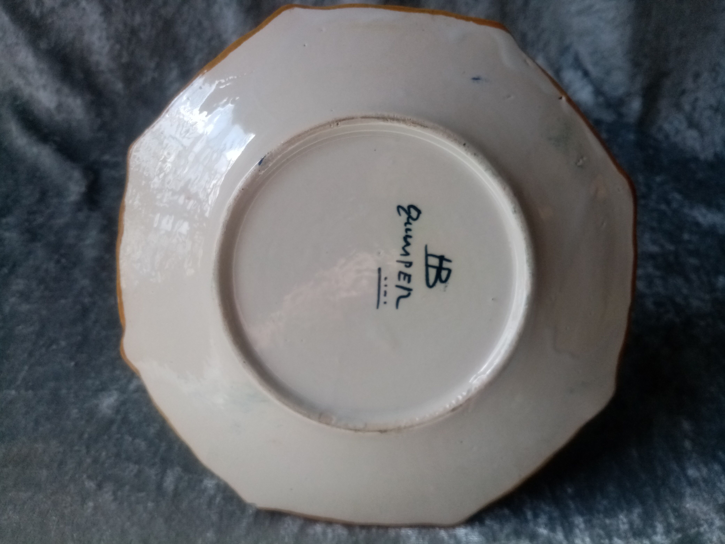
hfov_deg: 67.3
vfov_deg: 53.1
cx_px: 362
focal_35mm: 26
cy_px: 272
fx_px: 545
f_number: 1.8
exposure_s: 1/230
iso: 106
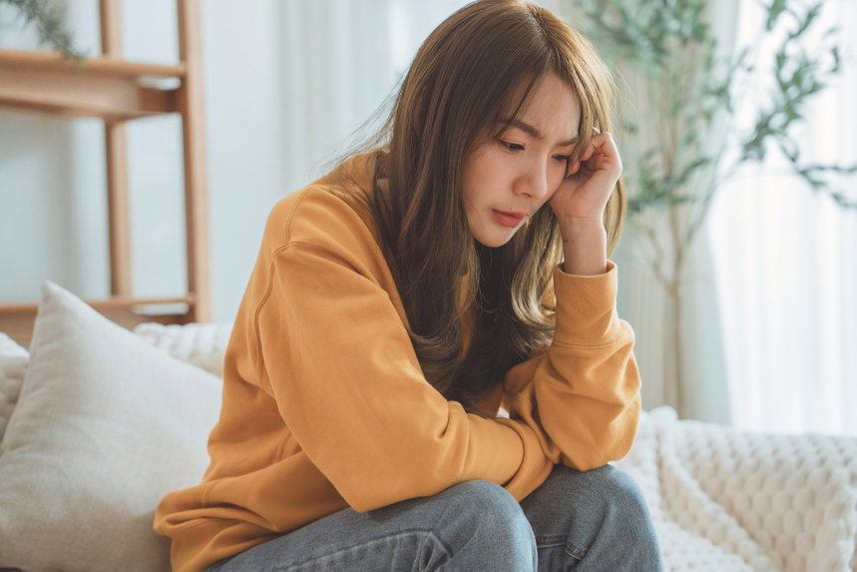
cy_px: 286
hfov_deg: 31.9
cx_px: 428
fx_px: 1500
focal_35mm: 63
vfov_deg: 21.6
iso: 640
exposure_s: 1/200
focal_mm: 63
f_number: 2.8
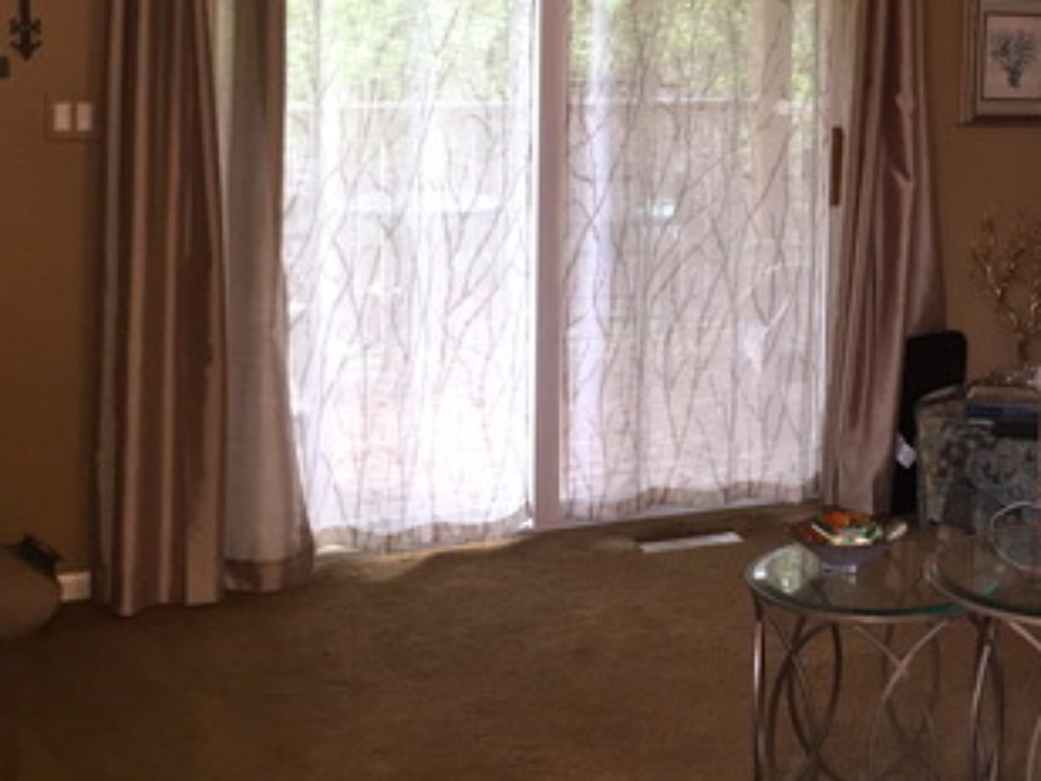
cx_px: 940
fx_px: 1805
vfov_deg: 24.0
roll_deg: -3.1
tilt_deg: -4.7
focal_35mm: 60
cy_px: 145
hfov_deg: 30.7
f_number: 2.2
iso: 64
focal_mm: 4.15
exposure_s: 1/30
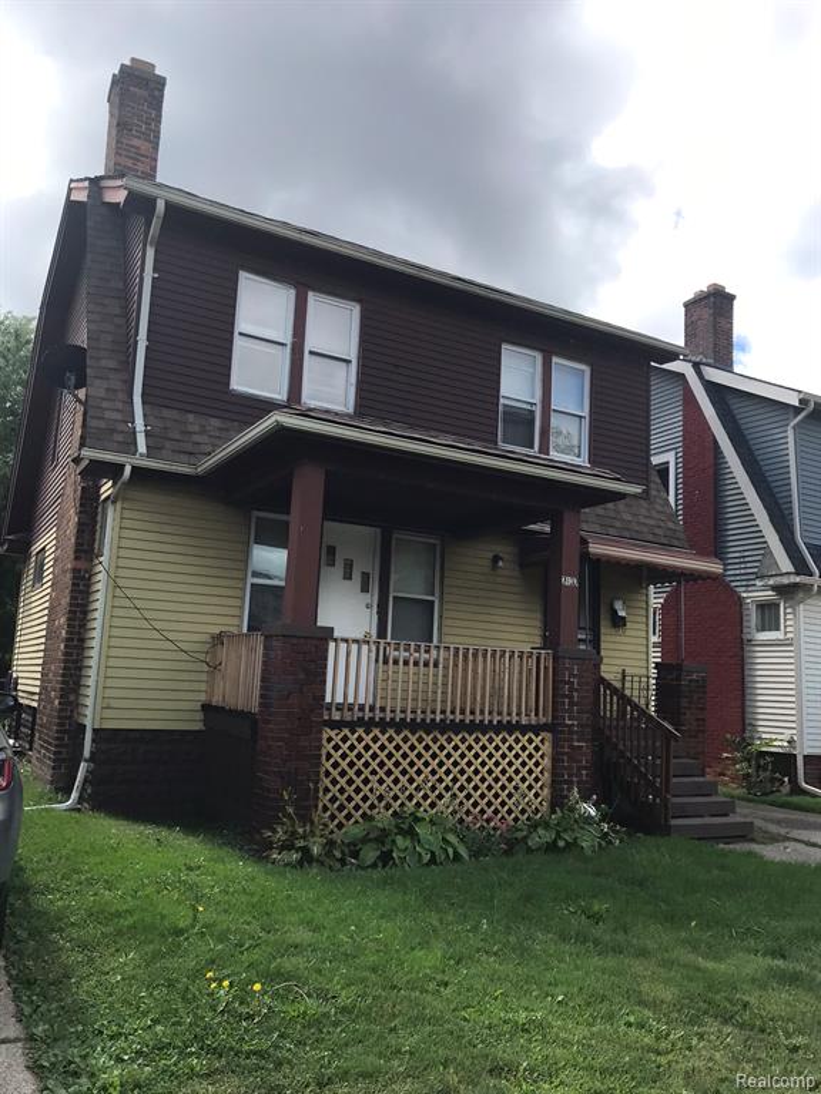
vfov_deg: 63.4
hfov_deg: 49.7
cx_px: 410
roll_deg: -2.7
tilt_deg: +10.9
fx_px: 885
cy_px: 547
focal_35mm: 28
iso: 20
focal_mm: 3.99
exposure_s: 1/1497
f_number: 1.8
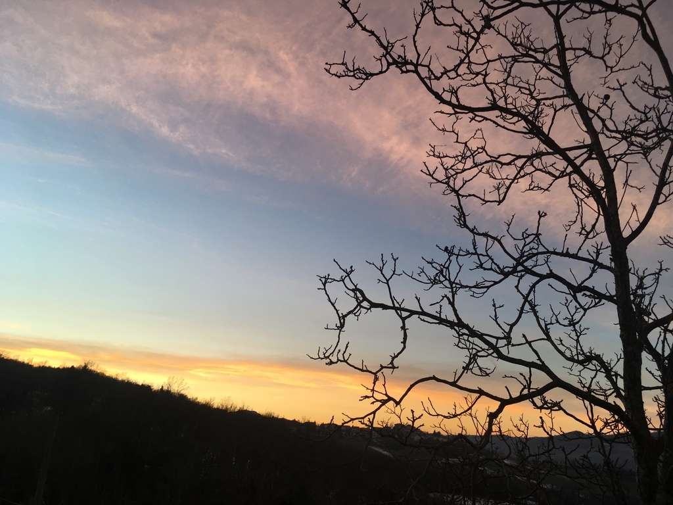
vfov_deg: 48.2
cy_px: 252
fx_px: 564
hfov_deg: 61.7
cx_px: 336
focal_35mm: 29
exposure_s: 1/100
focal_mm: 4.15
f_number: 2.2
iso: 32
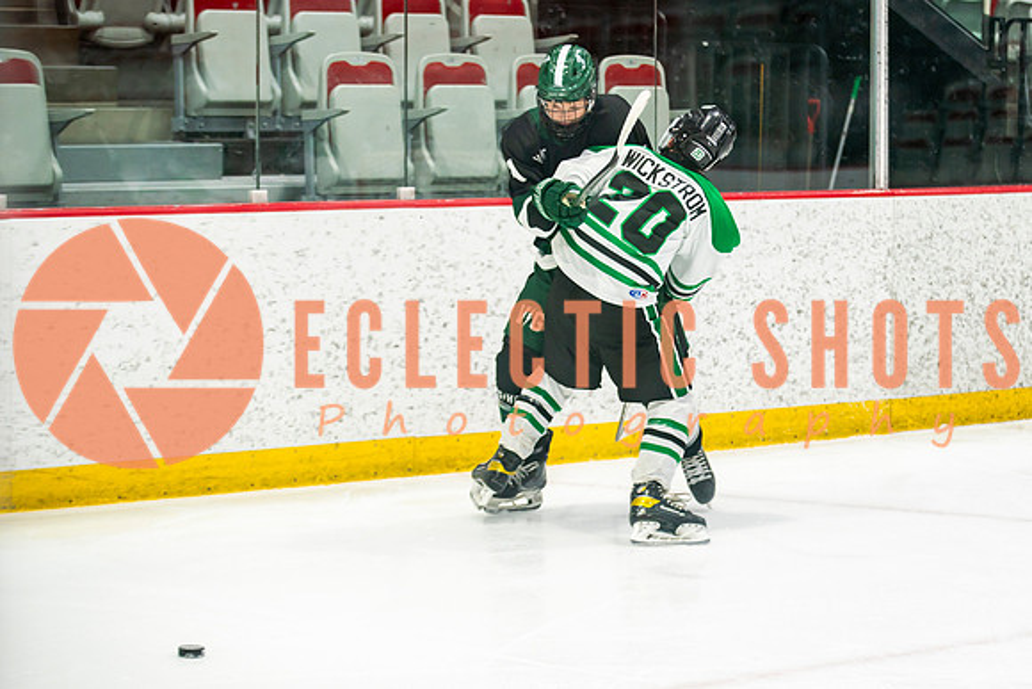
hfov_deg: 14.6
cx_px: 656
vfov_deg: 9.8
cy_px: 277
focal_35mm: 140
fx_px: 4012
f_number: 3.2
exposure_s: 1/640
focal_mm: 110
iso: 640
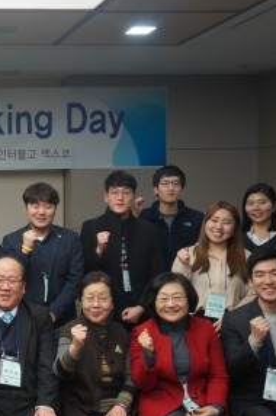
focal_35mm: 63
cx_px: -84
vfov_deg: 31.9
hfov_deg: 19.8
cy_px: 236
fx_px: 726
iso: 400
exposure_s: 1/40
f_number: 4
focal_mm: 20
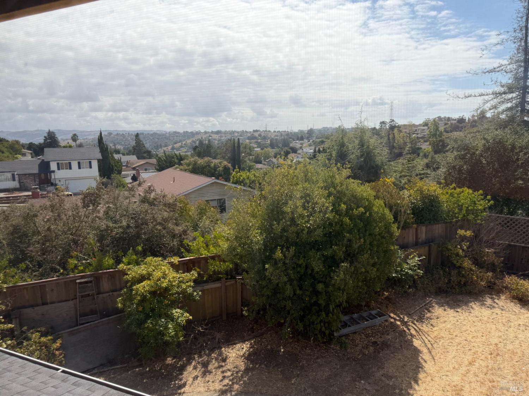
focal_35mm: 24
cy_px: 198
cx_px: 264
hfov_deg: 71.6
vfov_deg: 56.8
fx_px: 367
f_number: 1.78
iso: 80
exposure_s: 1/4167
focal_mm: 6.76
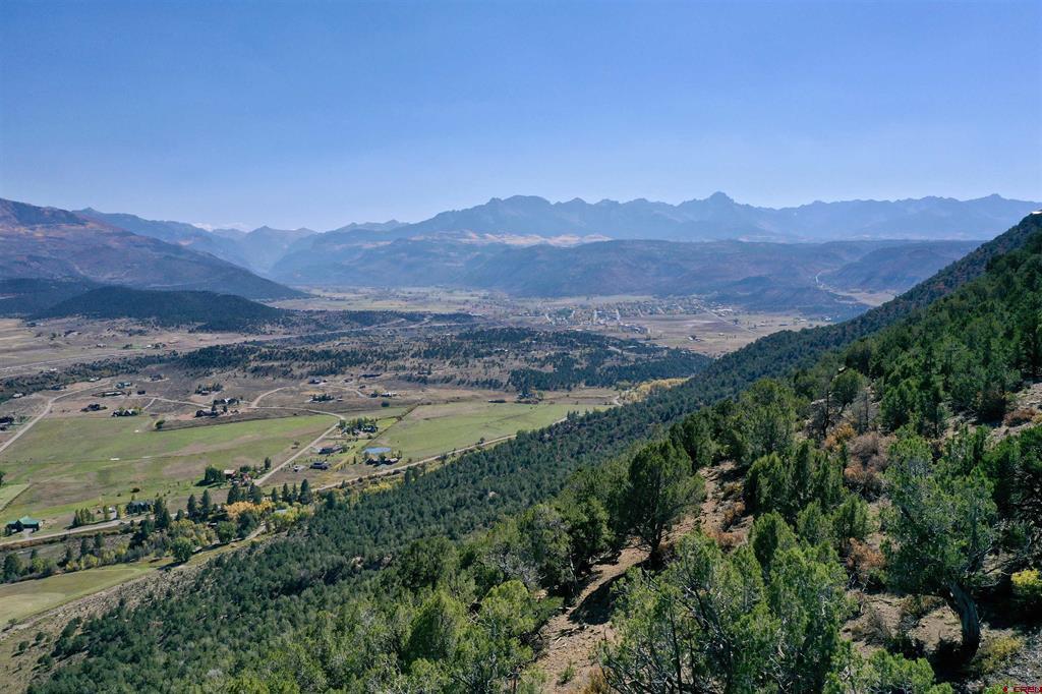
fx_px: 810
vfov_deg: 46.4
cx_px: 521
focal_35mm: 28
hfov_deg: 65.5
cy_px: 347
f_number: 6.3
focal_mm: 10.26
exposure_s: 1/800
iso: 100
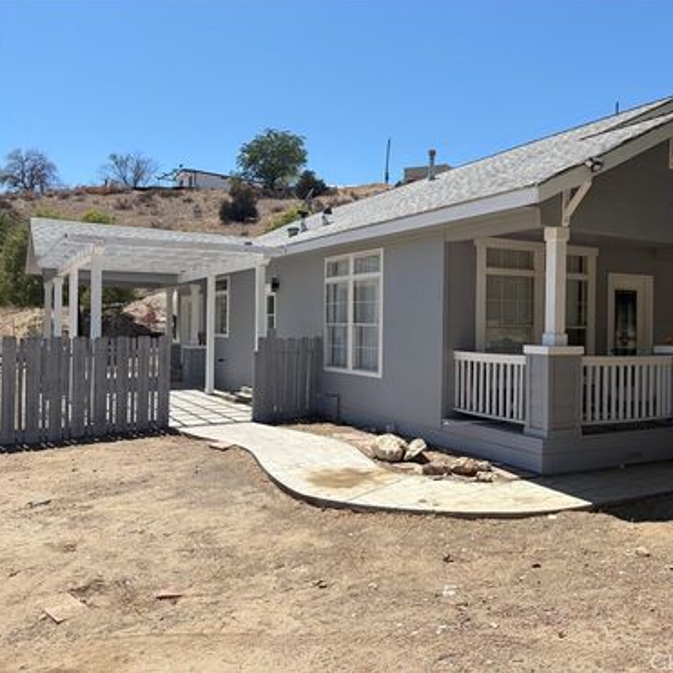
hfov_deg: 51.7
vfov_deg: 52.5
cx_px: 443
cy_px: 335
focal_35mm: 31
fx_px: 682
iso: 64
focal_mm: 5.96
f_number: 1.6
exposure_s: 1/4950
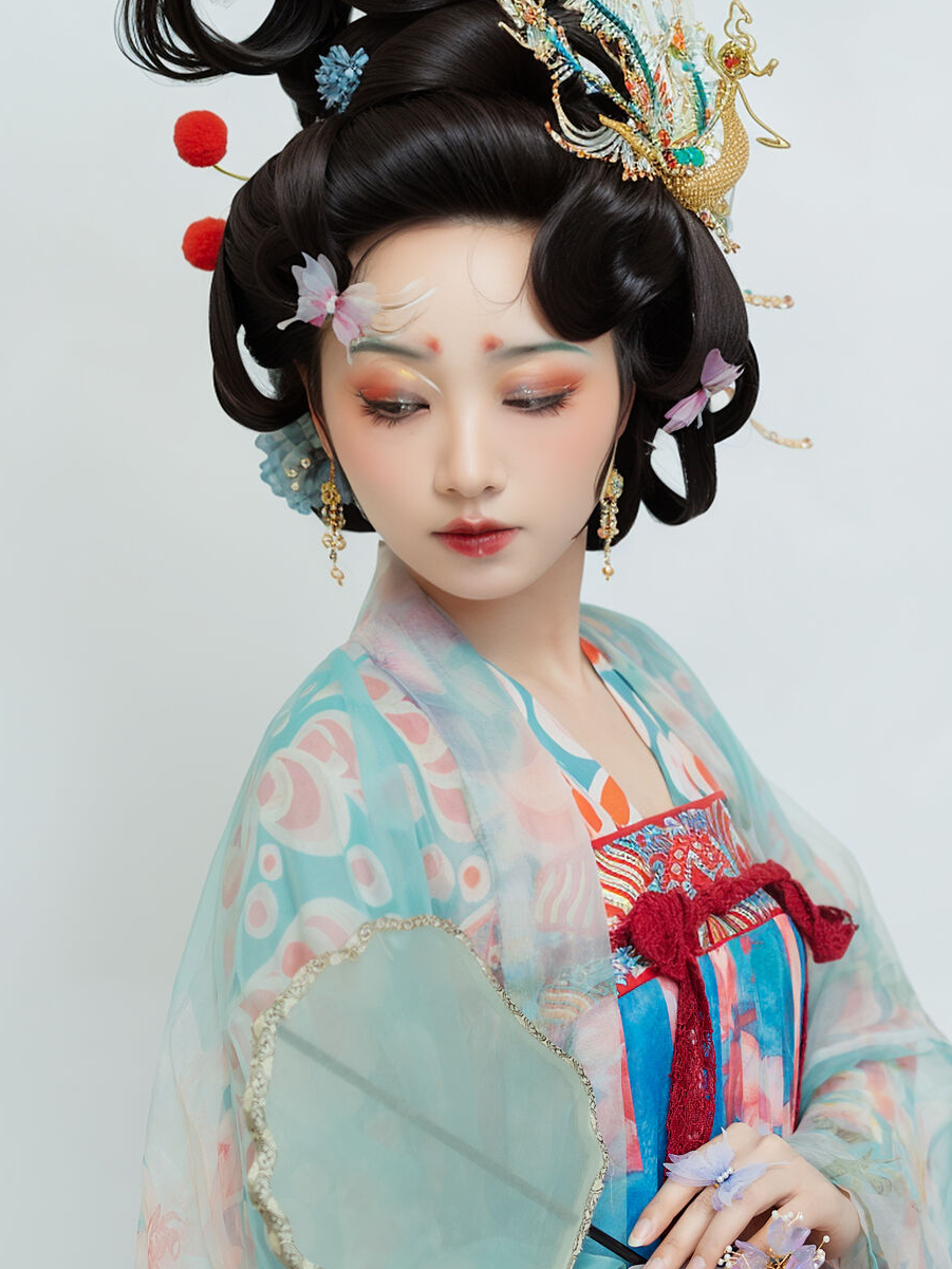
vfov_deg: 27.0
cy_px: 598
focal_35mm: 72
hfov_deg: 20.4
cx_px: 494
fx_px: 2640
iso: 100
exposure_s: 1/125
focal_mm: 50
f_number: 2.8
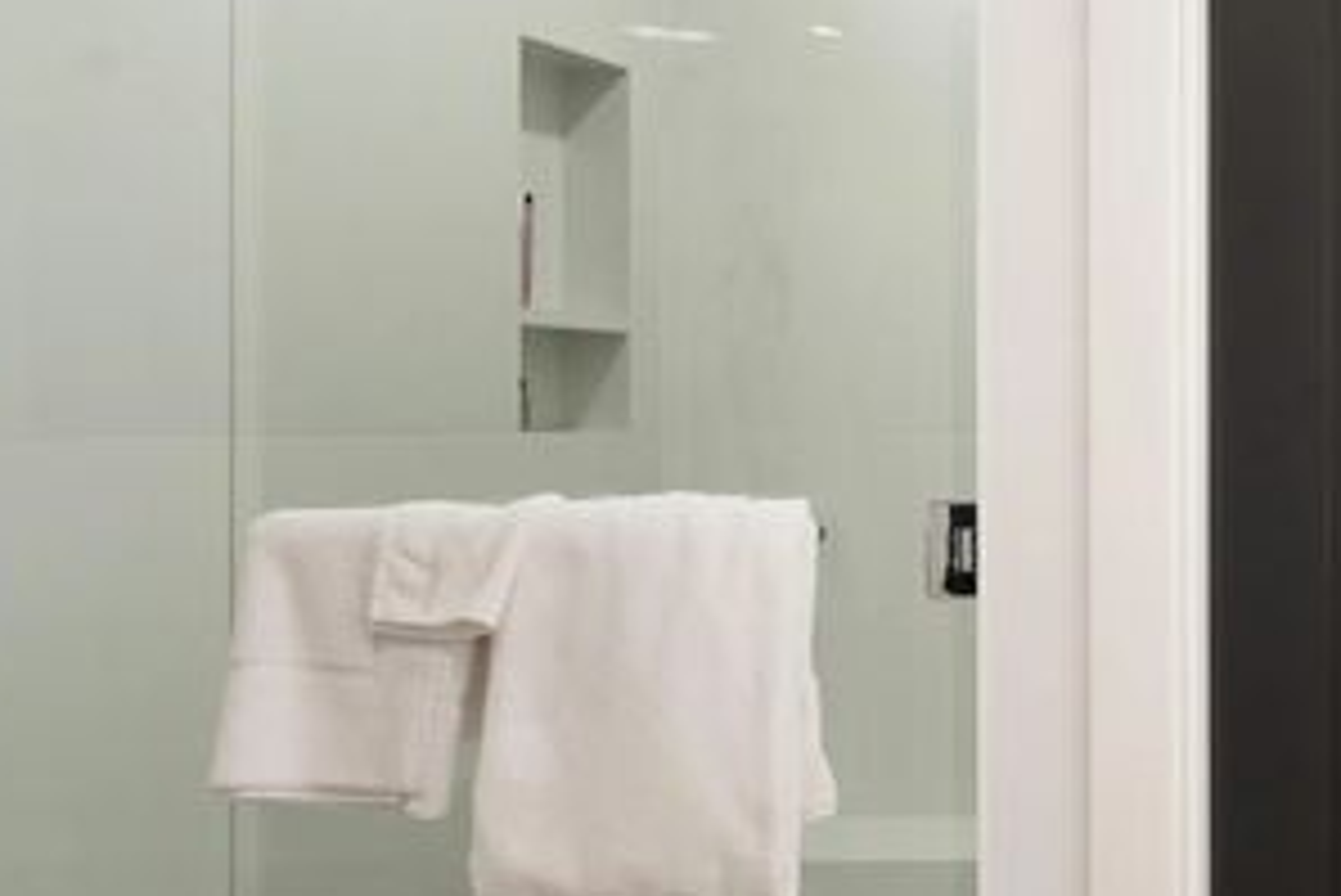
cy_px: 443
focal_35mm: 55
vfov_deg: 24.6
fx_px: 2050
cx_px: 1742
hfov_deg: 29.3
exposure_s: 1/1.25
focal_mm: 16
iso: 200
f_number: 11
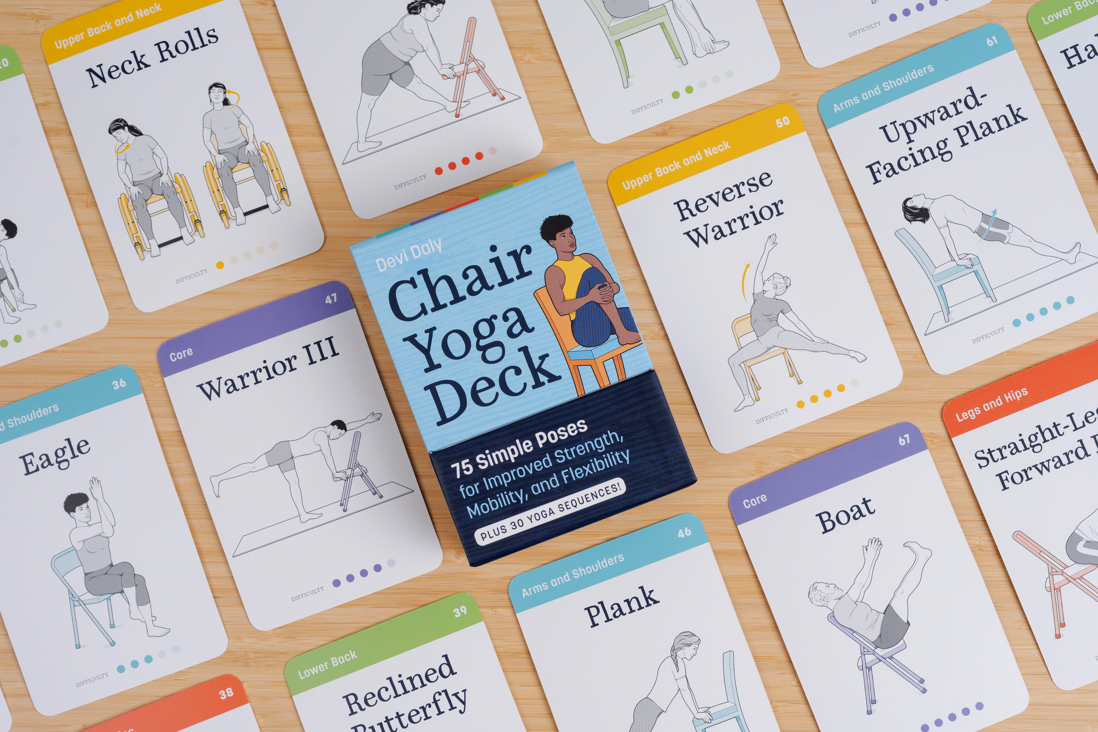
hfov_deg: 40.3
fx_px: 1494
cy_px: 366
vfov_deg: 27.5
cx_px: 549
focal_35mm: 49
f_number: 8
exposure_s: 1/125
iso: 320
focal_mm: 49
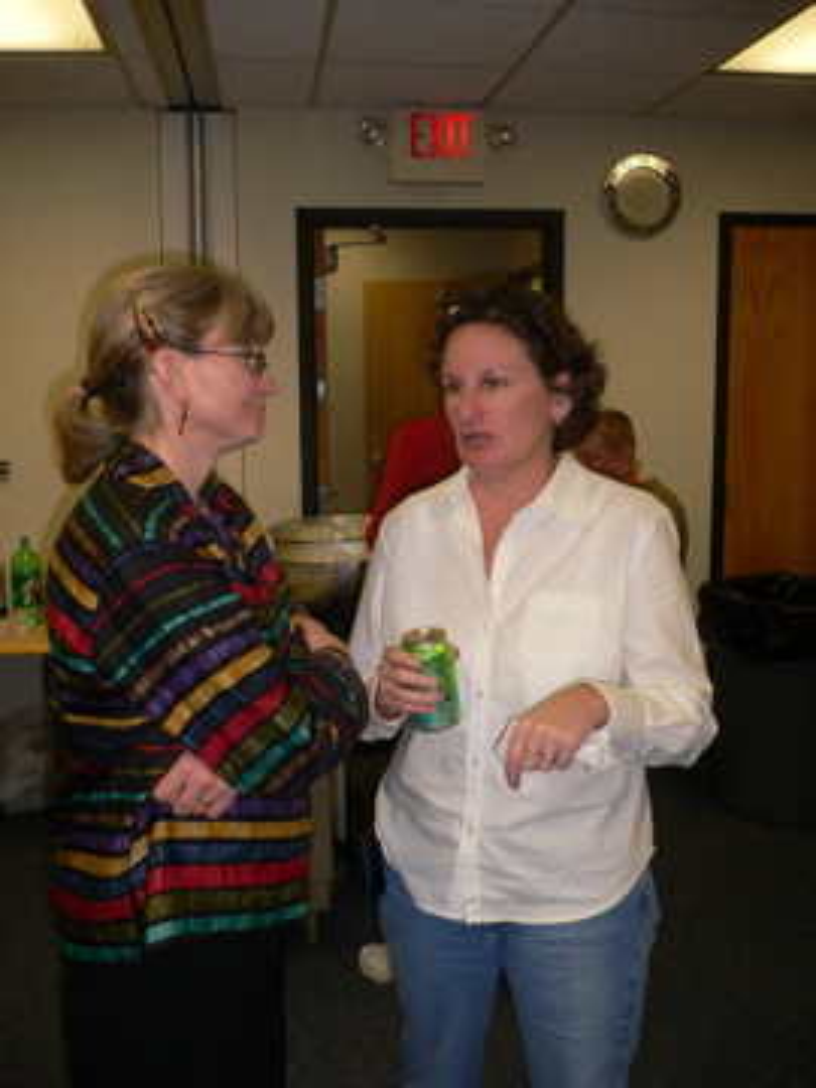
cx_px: 408
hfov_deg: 40.7
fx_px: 1100
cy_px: 544
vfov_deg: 52.6
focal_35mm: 35
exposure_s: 1/60
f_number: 2.8
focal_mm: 5.8
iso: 100
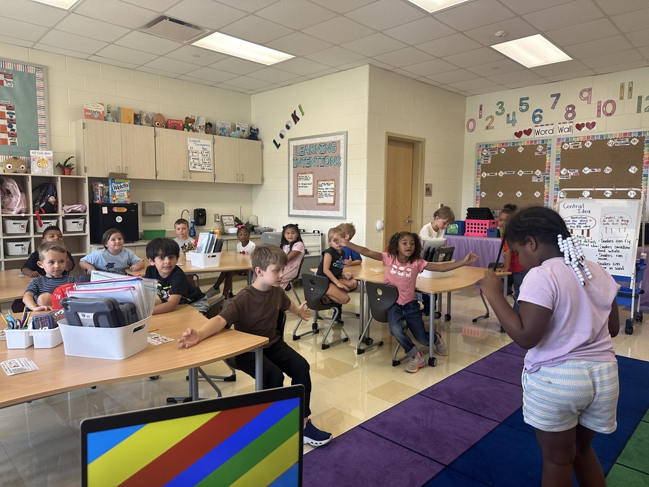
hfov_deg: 71.6
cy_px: 244
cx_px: 324
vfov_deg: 56.8
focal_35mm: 24
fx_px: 450
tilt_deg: -4.0
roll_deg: -0.1
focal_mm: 6.86
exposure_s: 1/60
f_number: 1.78
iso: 125
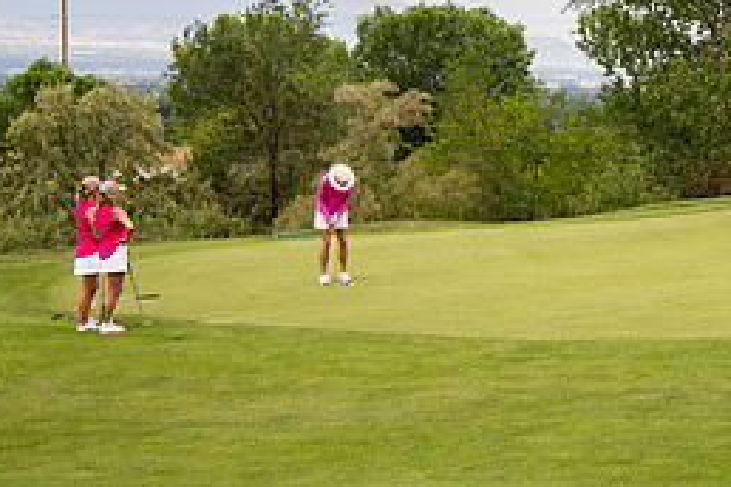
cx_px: 646
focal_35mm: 108
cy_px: 130
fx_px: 2193
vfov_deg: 12.6
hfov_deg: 18.6
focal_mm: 48
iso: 200
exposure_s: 1/2500
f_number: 4
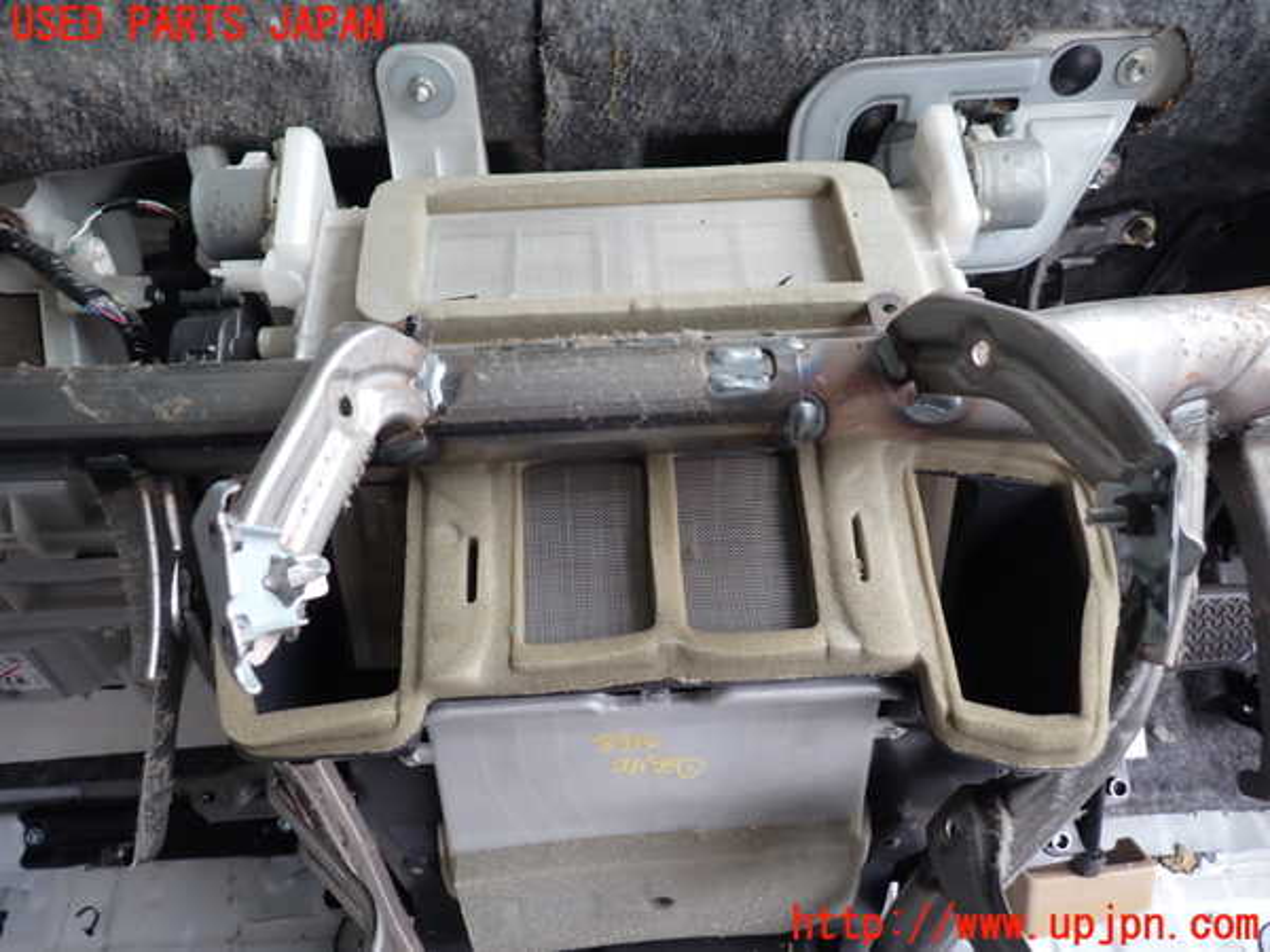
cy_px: 476
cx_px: 635
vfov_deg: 54.9
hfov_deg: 69.4
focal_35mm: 25
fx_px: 917
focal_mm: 4.5
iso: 100
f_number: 2
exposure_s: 1/60
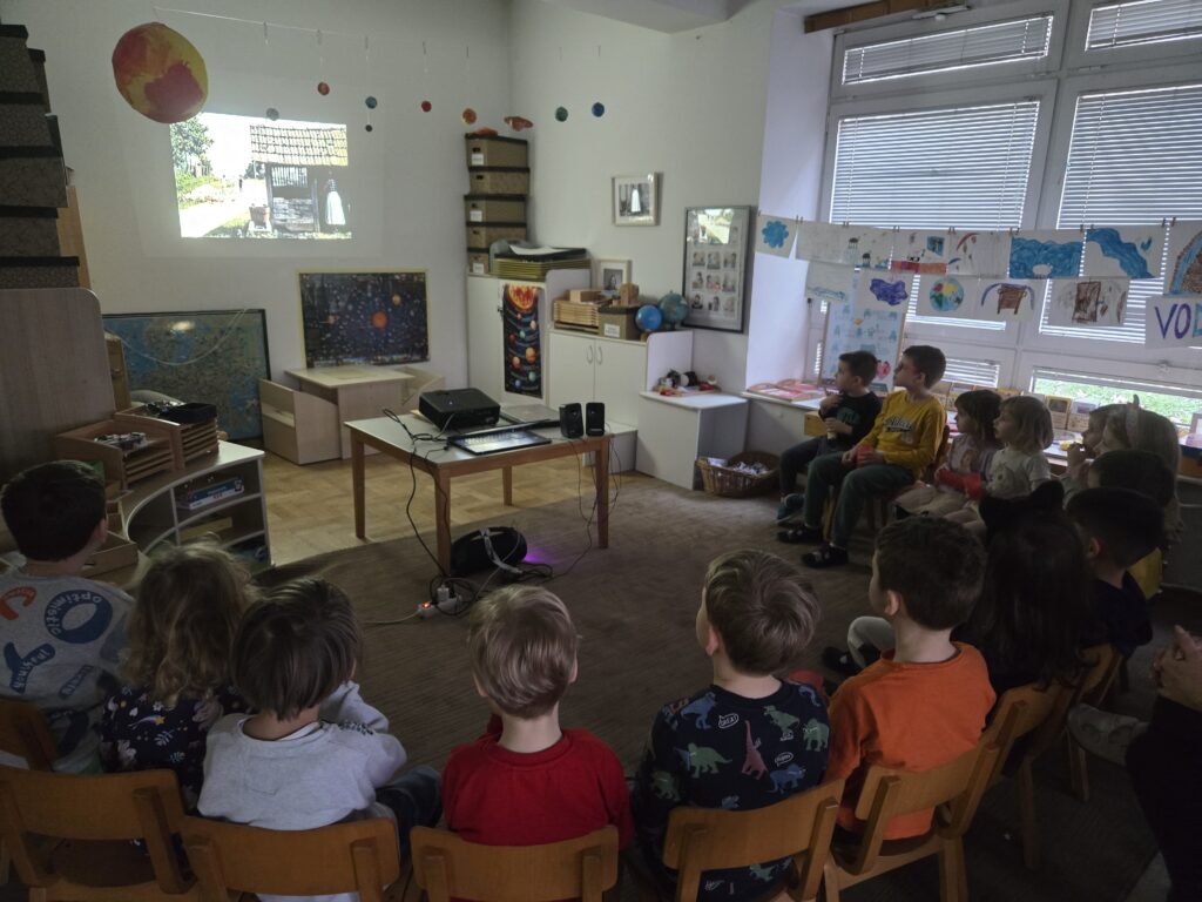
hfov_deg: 73.9
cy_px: 451
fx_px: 799
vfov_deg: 58.9
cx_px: 601
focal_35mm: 23
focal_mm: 5.4
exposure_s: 1/40
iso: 1600
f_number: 1.8
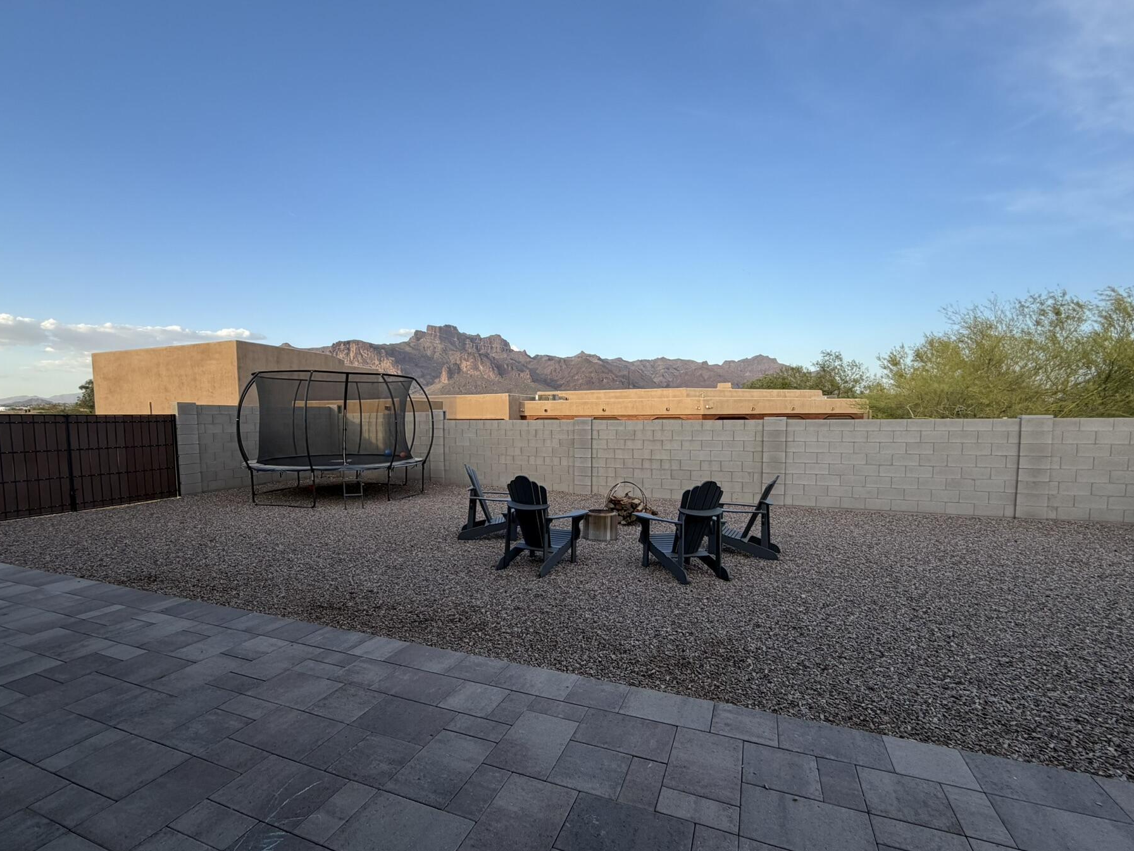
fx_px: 524
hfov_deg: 94.5
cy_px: 455
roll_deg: +0.2
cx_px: 551
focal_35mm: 16
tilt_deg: -4.0
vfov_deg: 78.0
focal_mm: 2.22
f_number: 2.2
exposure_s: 1/502
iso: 50
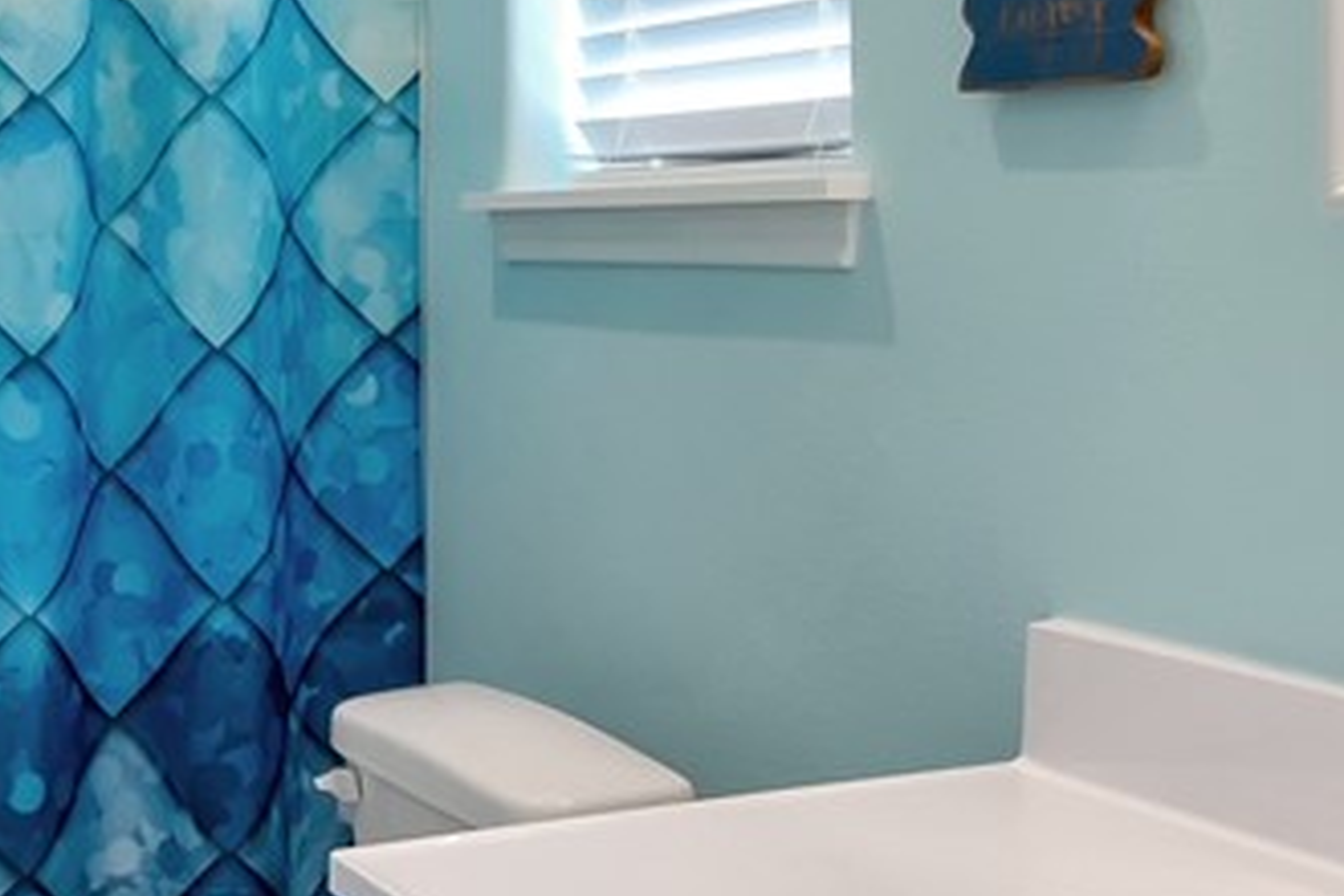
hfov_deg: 35.4
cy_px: 367
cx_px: 472
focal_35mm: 56
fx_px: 2091
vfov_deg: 24.2
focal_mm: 11.5
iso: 400
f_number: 11
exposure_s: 1/15
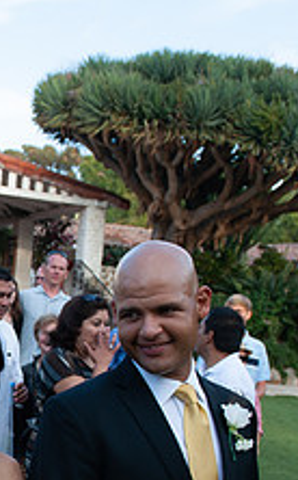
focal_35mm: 64
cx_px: -108
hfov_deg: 18.6
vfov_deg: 31.1
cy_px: 398
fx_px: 835
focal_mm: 24
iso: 200
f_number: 4.5
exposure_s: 1/250
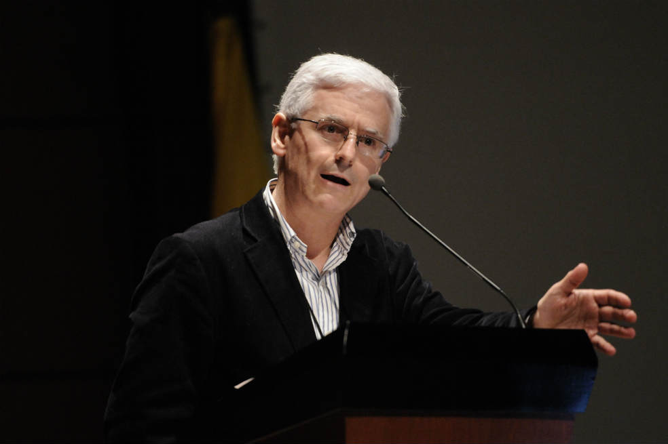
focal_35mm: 300
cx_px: 334
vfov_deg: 4.6
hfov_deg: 6.9
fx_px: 5564
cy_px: 222
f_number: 2.8
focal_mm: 200
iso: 2500
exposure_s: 1/200
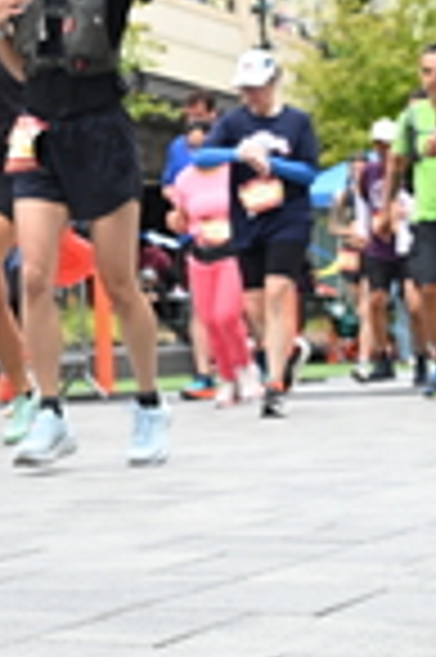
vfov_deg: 17.0
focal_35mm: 117
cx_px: 137
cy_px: -58
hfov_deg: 11.7
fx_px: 2130
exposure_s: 1/640
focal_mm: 31
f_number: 4
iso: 2000
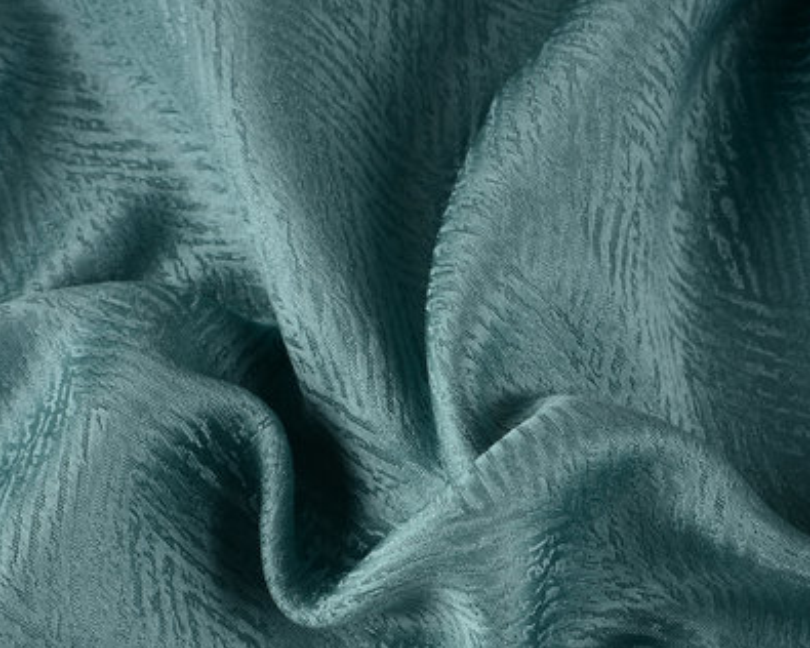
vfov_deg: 13.1
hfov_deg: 16.4
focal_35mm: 117
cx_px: 404
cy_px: 511
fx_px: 2805
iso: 100
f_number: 18
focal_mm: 82
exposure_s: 1/160
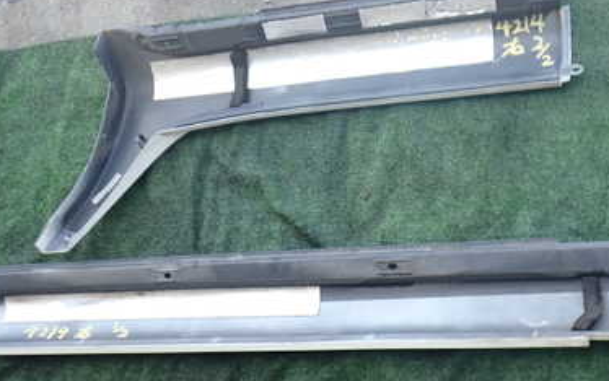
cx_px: 366
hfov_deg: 39.4
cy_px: 265
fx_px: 847
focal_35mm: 51
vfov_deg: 25.2
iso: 100
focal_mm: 5.4
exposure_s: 1/160
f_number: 2.3
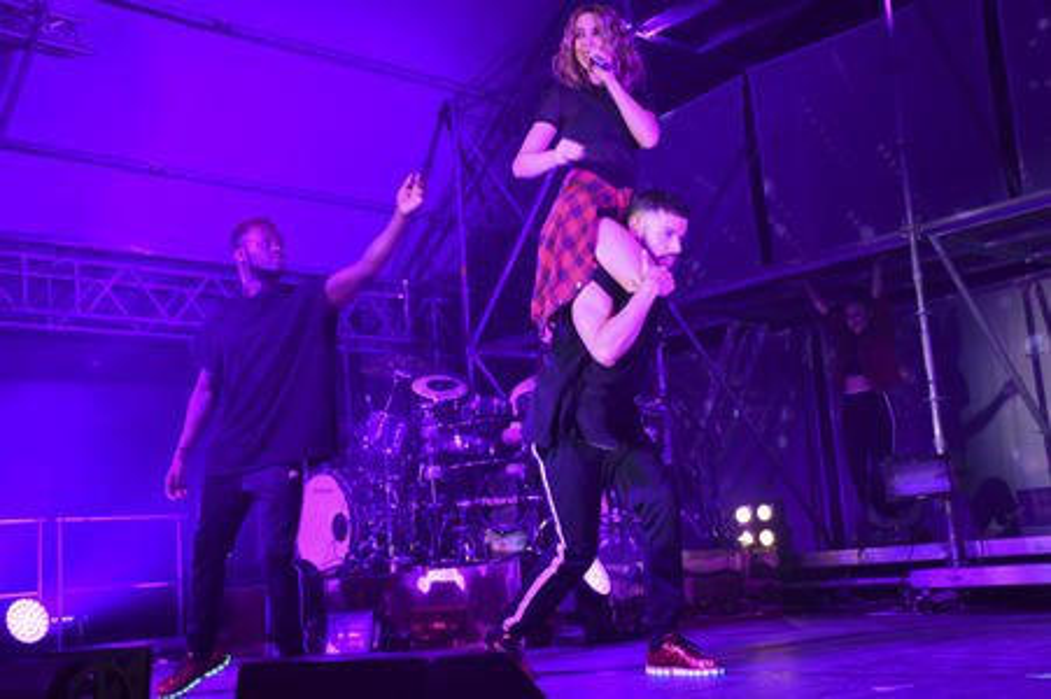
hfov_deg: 43.6
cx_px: 526
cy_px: 350
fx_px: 1313
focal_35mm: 45
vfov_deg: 29.8
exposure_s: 1/125
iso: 1100
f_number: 5
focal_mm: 30
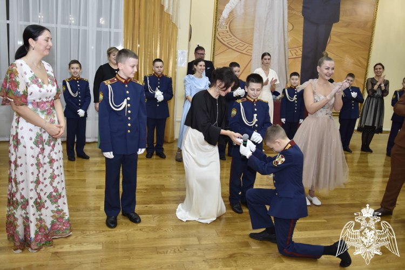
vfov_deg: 43.6
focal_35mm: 30
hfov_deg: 61.9
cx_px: 202
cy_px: 135
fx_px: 337
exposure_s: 1/160
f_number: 2.8
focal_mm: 20
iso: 800
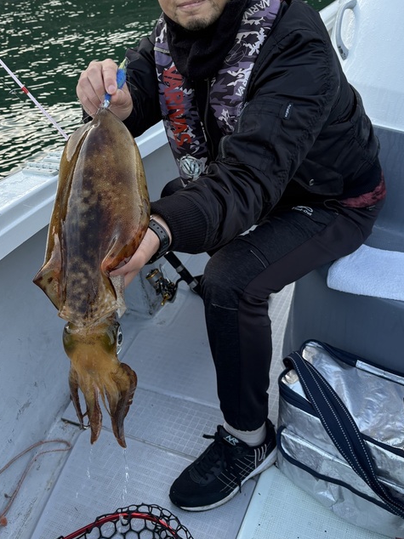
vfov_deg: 51.8
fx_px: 545
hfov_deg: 40.6
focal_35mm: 35
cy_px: 186
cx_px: 179
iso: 64
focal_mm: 5.96
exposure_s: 1/122
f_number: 1.6
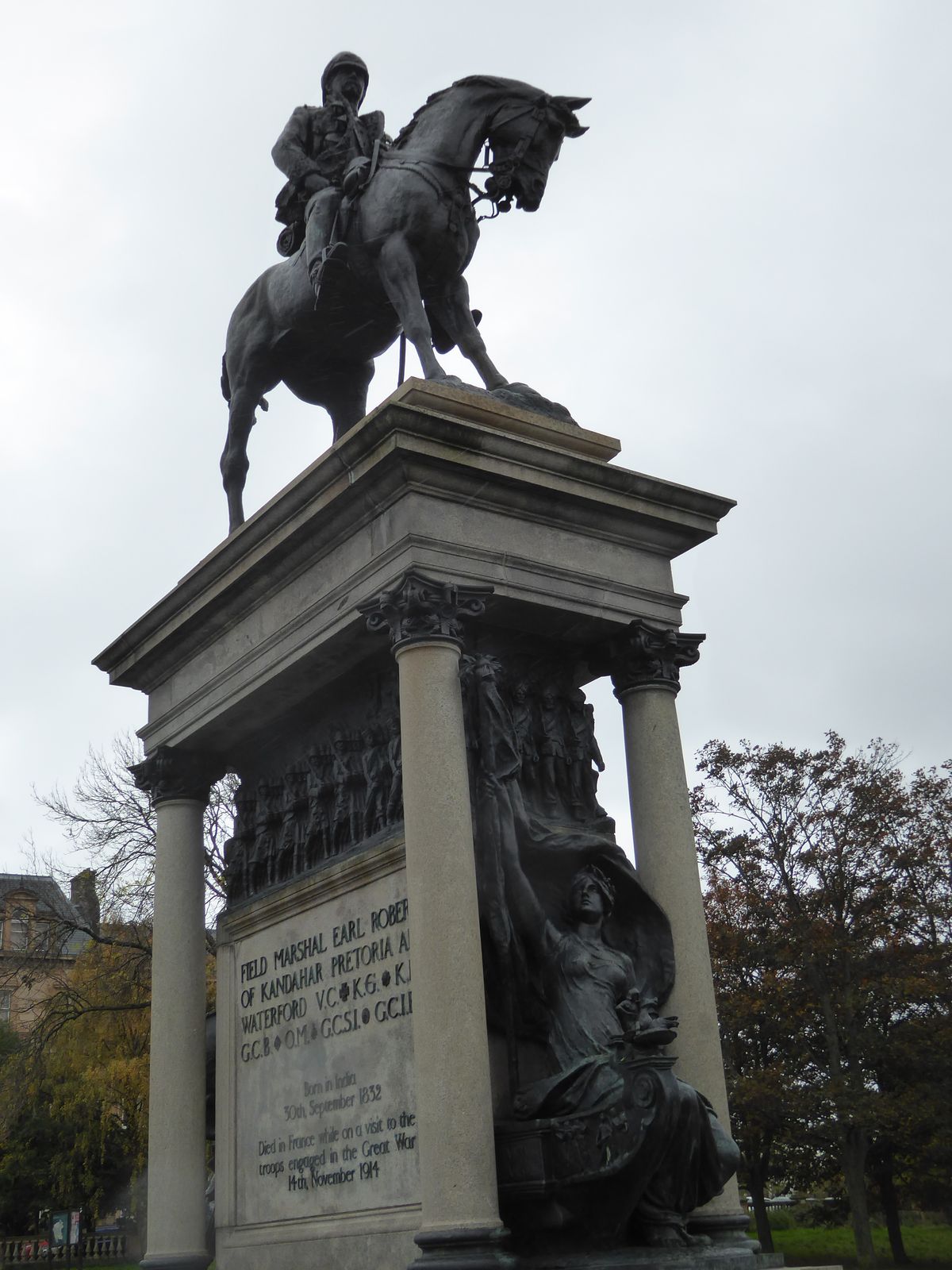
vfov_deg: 44.8
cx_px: 476
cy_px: 635
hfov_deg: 34.3
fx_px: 1540
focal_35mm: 42
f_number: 3.8
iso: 125
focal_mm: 7.2
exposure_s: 1/125
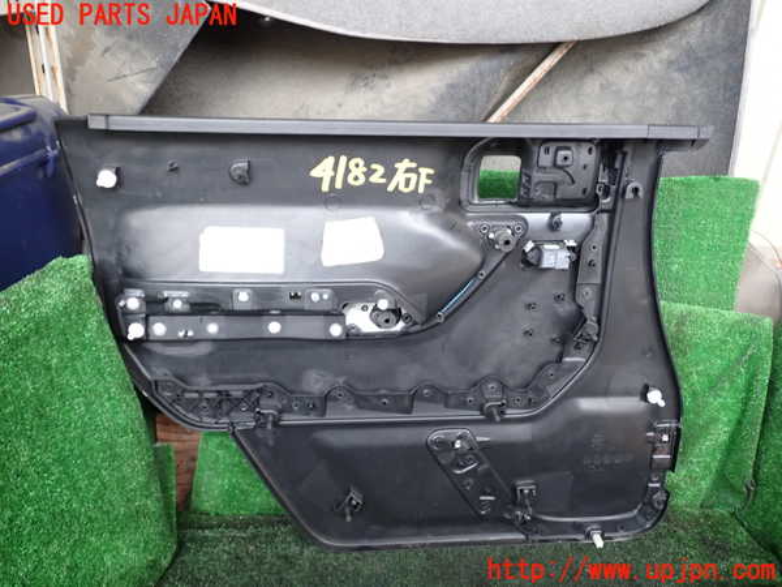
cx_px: 391
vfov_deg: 46.8
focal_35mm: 30
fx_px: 678
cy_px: 294
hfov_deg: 60.0
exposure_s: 1/30
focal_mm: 5.4
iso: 200
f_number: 2.3
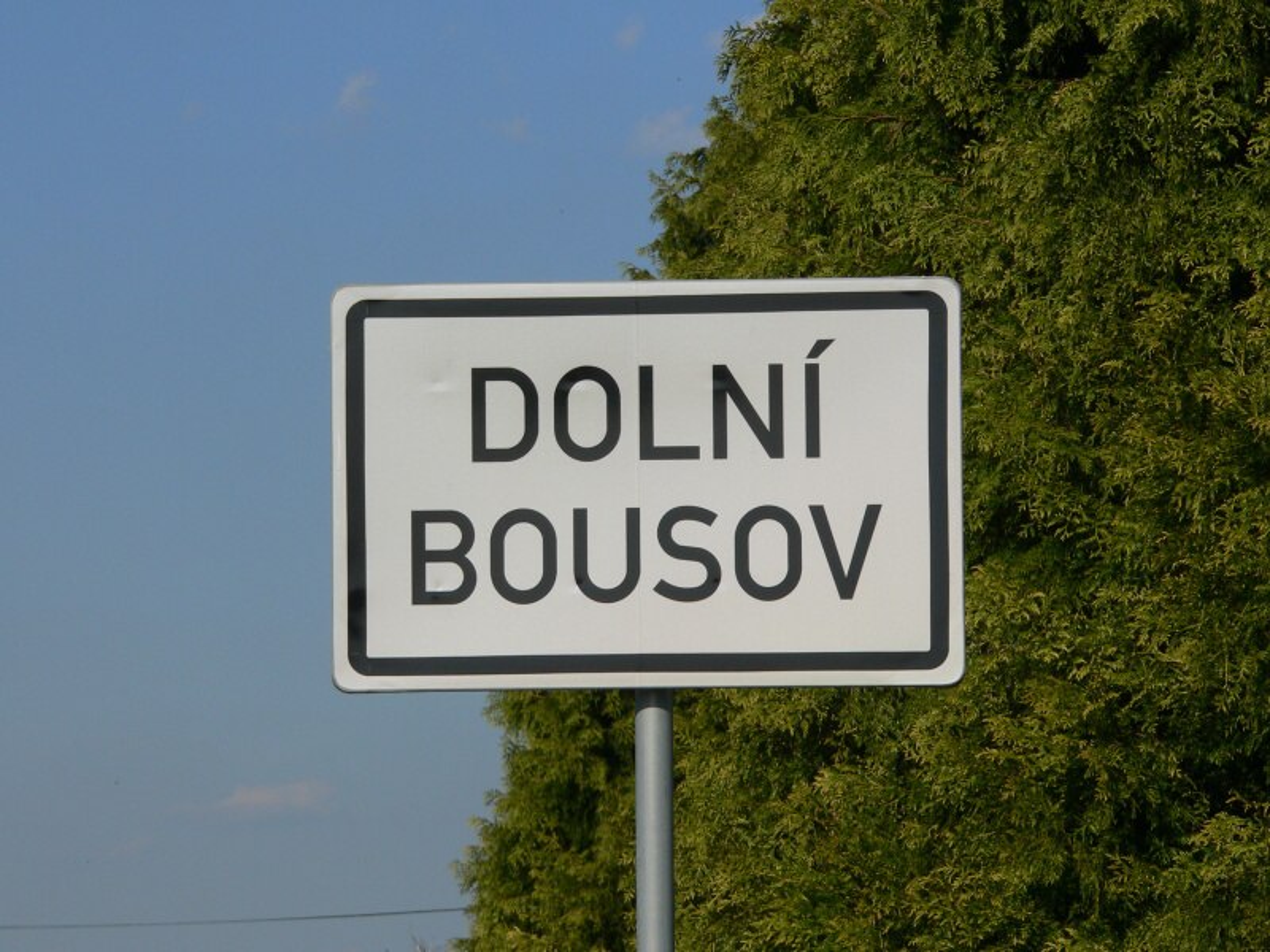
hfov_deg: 11.7
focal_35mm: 169
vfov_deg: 8.8
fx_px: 6200
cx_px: 635
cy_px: 476
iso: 80
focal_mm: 28.1
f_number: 5.6
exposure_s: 1/640
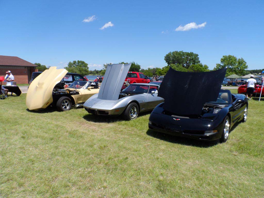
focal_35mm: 24
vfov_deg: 56.8
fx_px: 183
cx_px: 132
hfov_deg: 71.6
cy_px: 99
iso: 80
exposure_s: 1/500
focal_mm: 4
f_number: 4.5
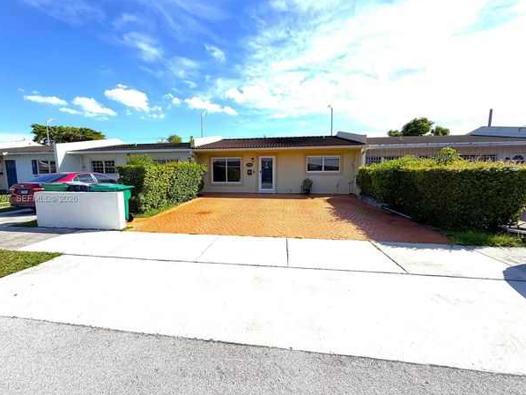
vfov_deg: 81.8
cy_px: 199
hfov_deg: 98.1
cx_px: 249
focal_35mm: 15
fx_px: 228
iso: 20
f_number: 2.2
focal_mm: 2.22
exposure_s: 1/1572
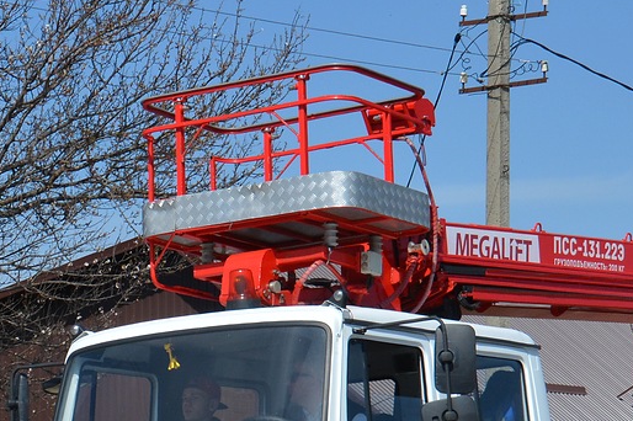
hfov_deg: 15.4
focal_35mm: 133
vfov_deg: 10.2
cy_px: 402
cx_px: 323
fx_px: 2337
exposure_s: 1/2000
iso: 400
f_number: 8
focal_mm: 38
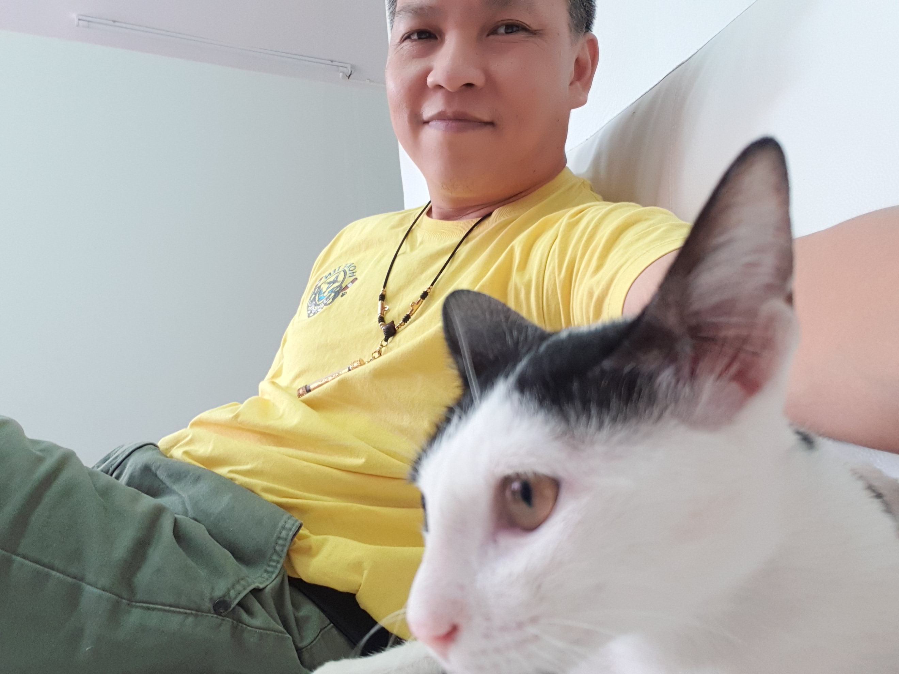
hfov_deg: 58.4
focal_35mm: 31
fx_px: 805
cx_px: 450
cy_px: 337
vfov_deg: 45.4
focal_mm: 2.92
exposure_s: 1/33
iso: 160
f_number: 1.7
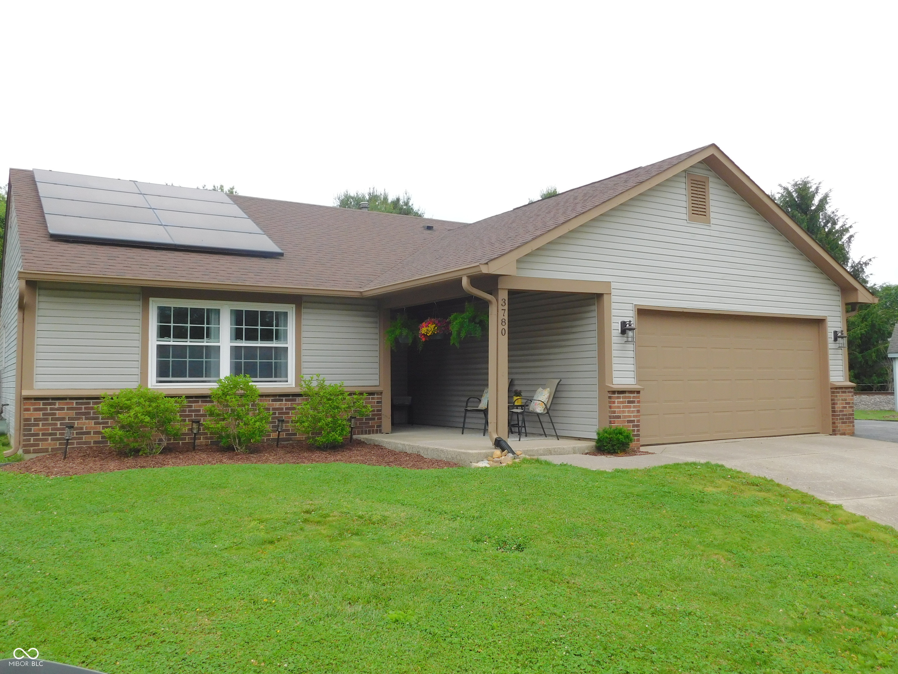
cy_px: 337
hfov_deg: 60.0
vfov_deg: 46.8
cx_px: 449
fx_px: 778
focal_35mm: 30
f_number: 3.2
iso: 125
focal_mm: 5.3
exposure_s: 1/400
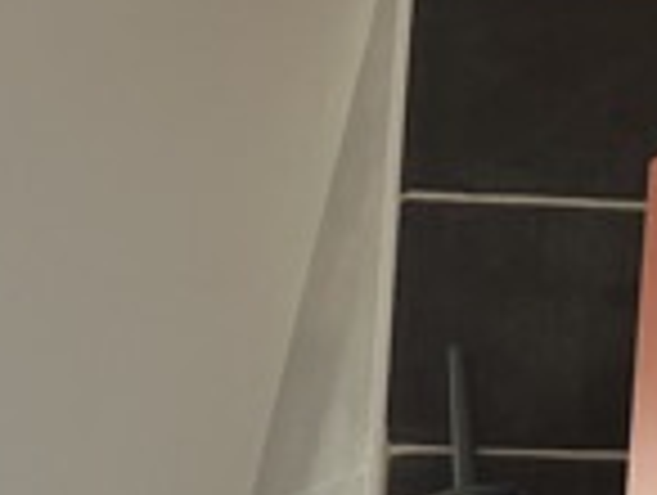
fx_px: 2700
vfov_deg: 9.7
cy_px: 1004
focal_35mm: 142
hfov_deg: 13.3
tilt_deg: -6.2
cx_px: -256
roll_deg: -3.2
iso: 80
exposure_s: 1/122
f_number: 1.6
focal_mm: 5.1
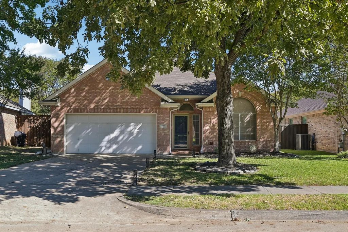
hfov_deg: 61.9
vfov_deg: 43.6
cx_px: 174
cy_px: 116
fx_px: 290
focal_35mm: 30
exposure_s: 1/320
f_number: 8
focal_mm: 30
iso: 400
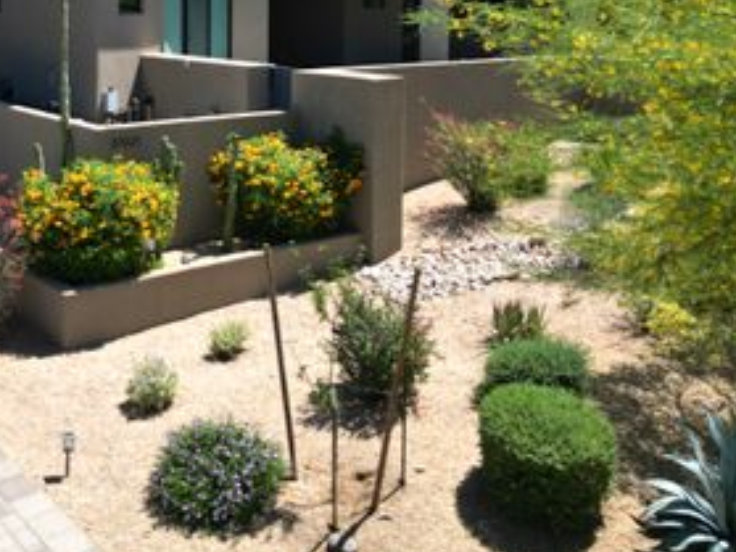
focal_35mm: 43
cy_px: 67
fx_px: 914
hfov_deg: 43.0
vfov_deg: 32.1
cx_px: 219
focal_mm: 6.72
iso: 110
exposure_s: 1/2500
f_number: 1.7
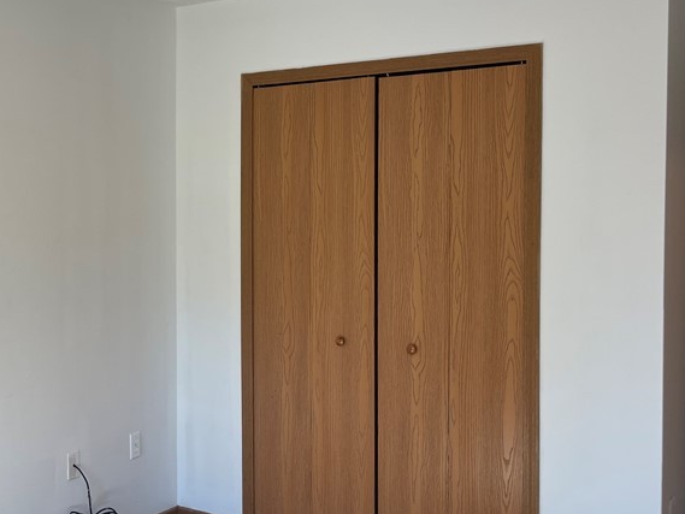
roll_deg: +0.0
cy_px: 236
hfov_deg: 40.5
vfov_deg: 32.2
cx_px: 149
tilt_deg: -2.4
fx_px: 891
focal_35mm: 45
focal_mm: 5.1
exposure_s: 1/120
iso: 64
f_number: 1.6
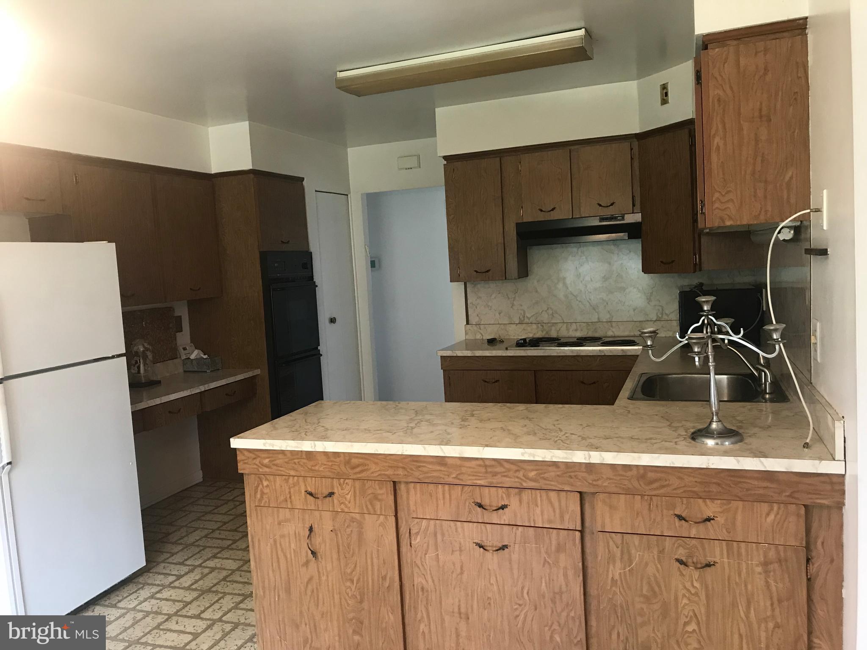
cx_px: 434
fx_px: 701
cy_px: 325
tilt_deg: -4.6
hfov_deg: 63.4
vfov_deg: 49.7
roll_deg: +3.3
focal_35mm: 28
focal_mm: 3.99
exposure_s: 1/20
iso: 40
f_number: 1.8
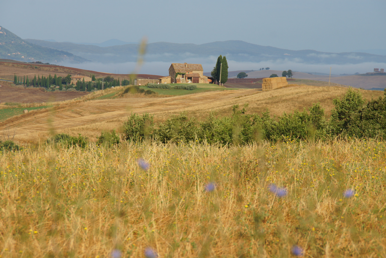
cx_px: 193
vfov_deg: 6.8
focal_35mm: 202
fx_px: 2172
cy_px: 129
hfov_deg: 10.2
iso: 100
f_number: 8
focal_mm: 135
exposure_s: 1/250
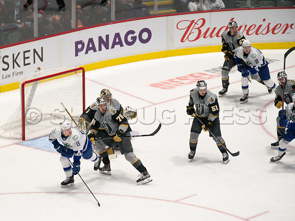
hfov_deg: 8.2
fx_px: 2057
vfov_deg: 6.2
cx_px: 103
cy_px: 128
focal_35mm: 241
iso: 2500
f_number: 4
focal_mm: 193
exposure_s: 1/800
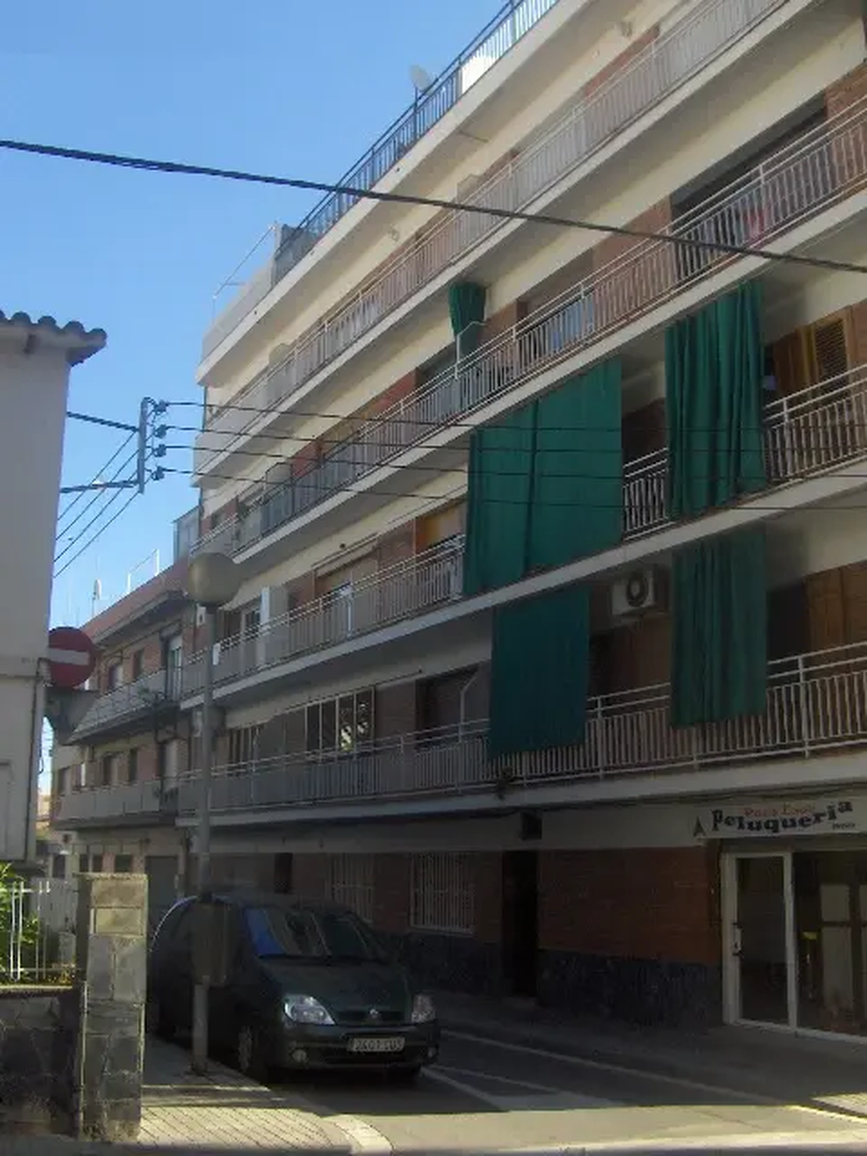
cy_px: 578
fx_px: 1169
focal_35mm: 35
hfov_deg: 40.7
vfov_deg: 52.6
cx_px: 434
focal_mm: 5.8
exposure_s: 1/730
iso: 100
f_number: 2.6
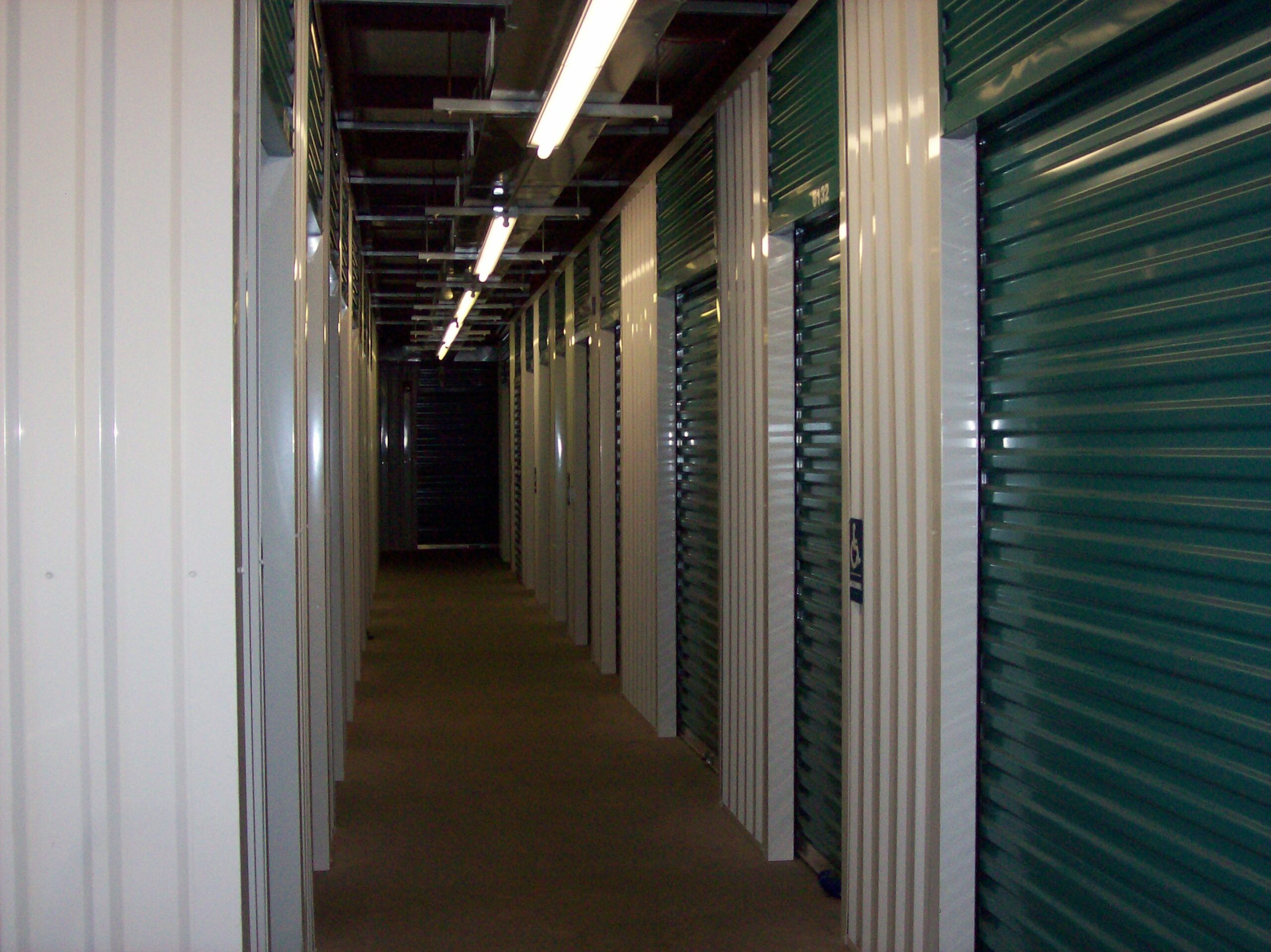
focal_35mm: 45
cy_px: 476
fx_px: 1652
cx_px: 636
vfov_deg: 32.2
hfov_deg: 42.1
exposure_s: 1/73.1
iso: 140
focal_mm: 7.6
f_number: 3
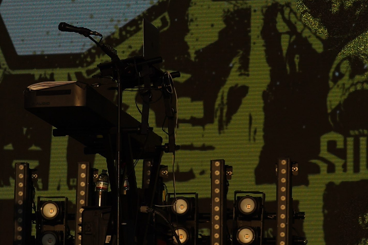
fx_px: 1901
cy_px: 95
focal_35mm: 186
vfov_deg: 7.4
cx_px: 221
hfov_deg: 11.1
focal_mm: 44
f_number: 8
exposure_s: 1/800
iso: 100
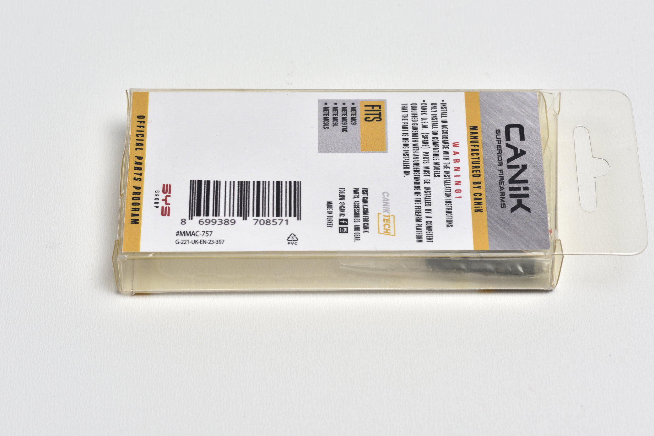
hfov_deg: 16.9
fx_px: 2199
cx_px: 312
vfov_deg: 11.3
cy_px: 186
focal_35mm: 121
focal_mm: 105
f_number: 11
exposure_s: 1/125
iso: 200
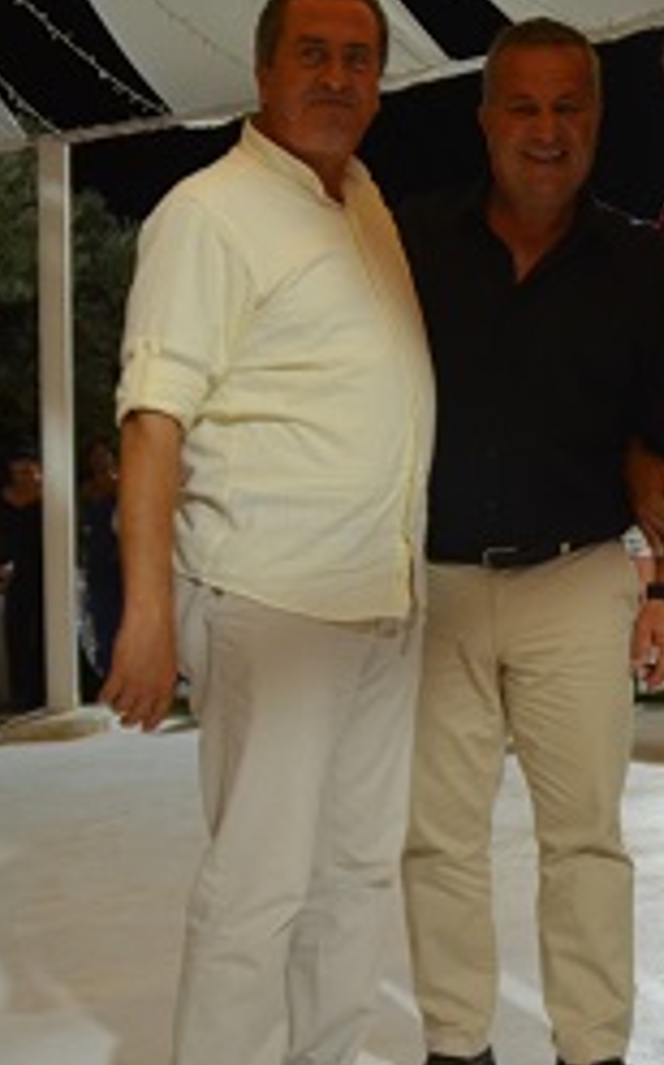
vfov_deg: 10.0
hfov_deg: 6.2
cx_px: 655
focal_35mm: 210
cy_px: 481
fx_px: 6091
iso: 1000
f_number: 5.3
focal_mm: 68
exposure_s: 1/60
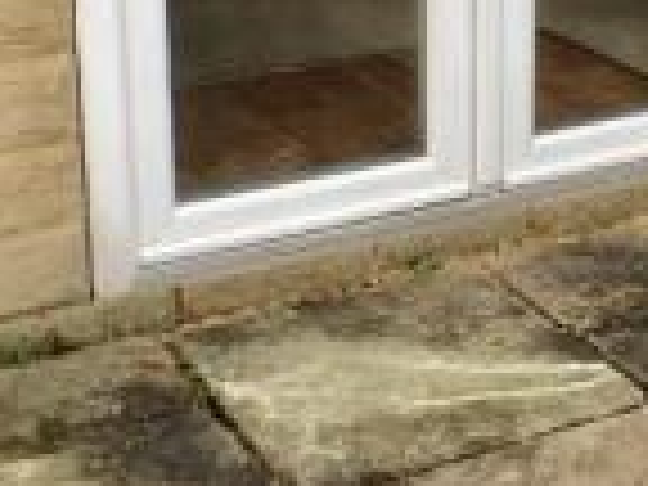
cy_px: -7
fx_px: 2115
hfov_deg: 17.2
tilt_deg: -12.9
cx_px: 574
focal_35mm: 113
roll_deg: +1.6
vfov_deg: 12.9
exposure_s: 1/322
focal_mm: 3.99
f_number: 1.8
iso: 20
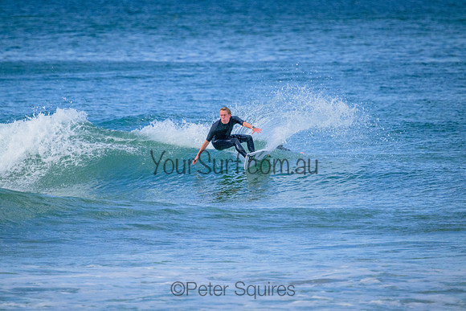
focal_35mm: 800
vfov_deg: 1.7
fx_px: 10357
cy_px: 156
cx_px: 233
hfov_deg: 2.6
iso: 3600
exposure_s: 1/1250
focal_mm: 800
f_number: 11
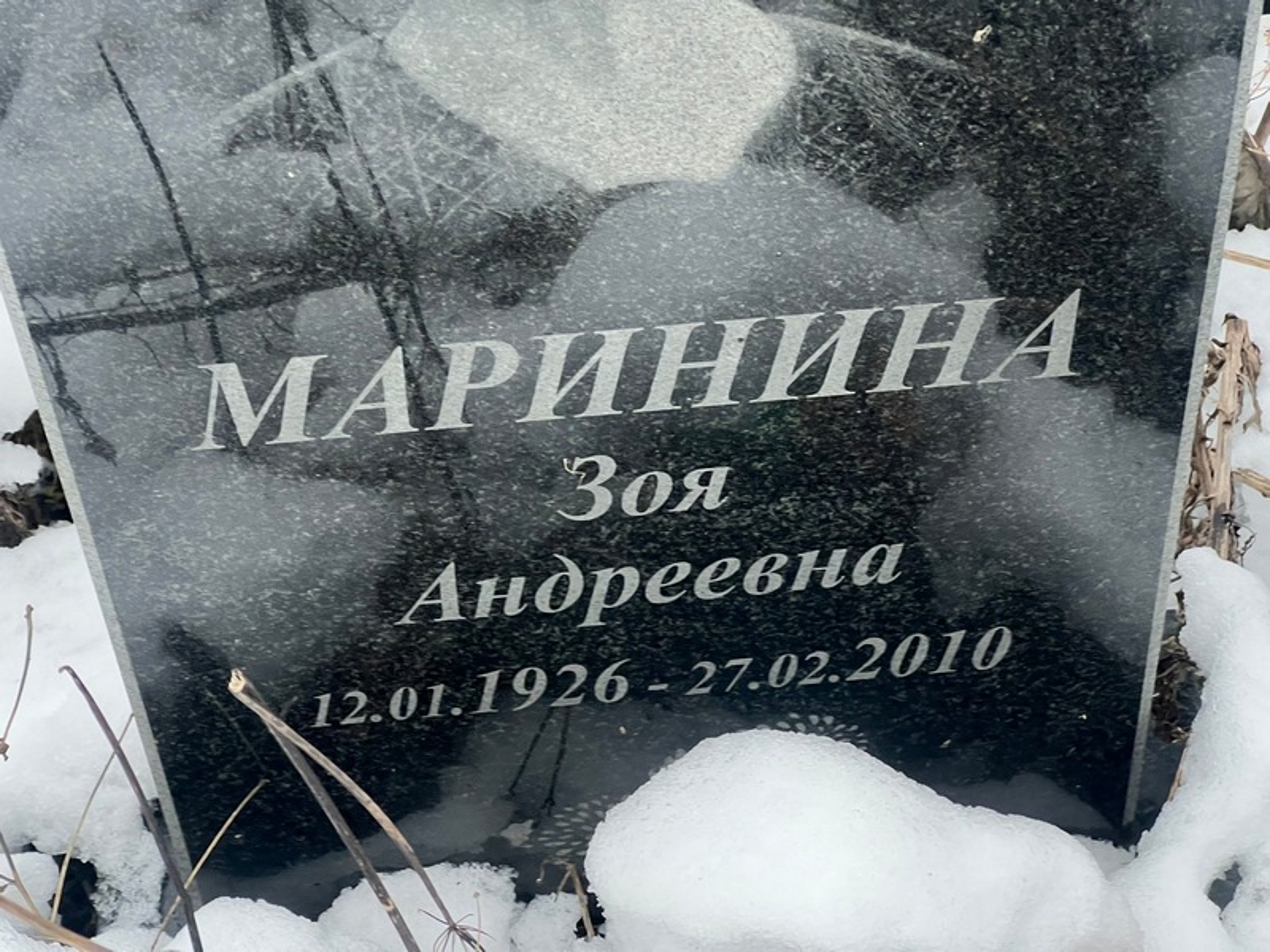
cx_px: 635
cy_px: 476
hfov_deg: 25.3
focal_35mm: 77
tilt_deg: -50.7
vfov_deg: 19.1
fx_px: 2825
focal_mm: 9
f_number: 2.8
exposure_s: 1/99
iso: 200
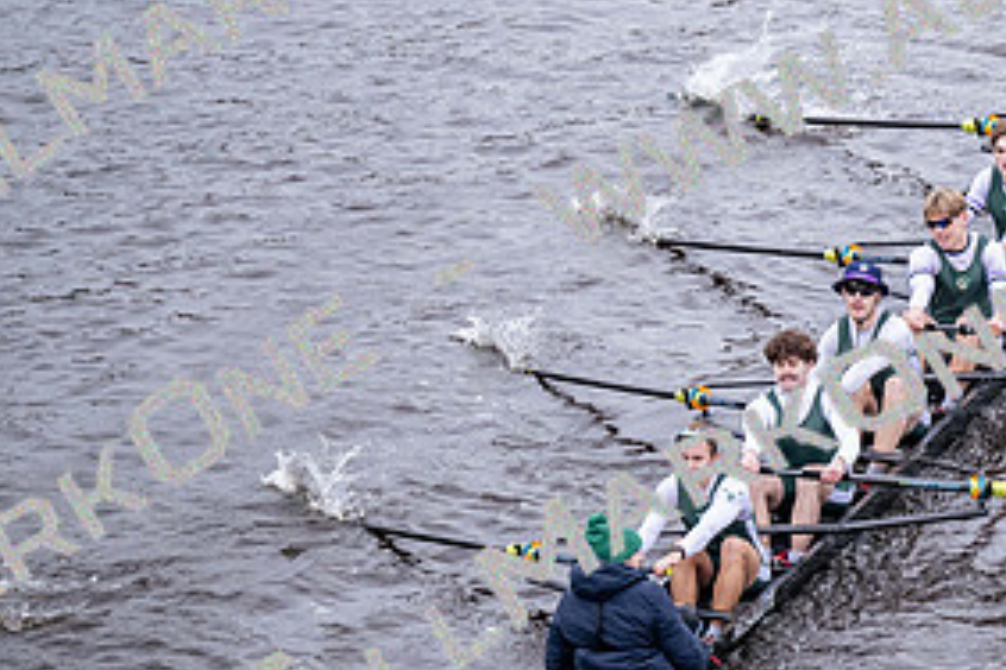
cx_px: 974
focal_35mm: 411
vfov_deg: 3.3
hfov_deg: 5.0
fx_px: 11484
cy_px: 255
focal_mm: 200
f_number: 2.8
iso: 1800
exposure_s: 1/2000
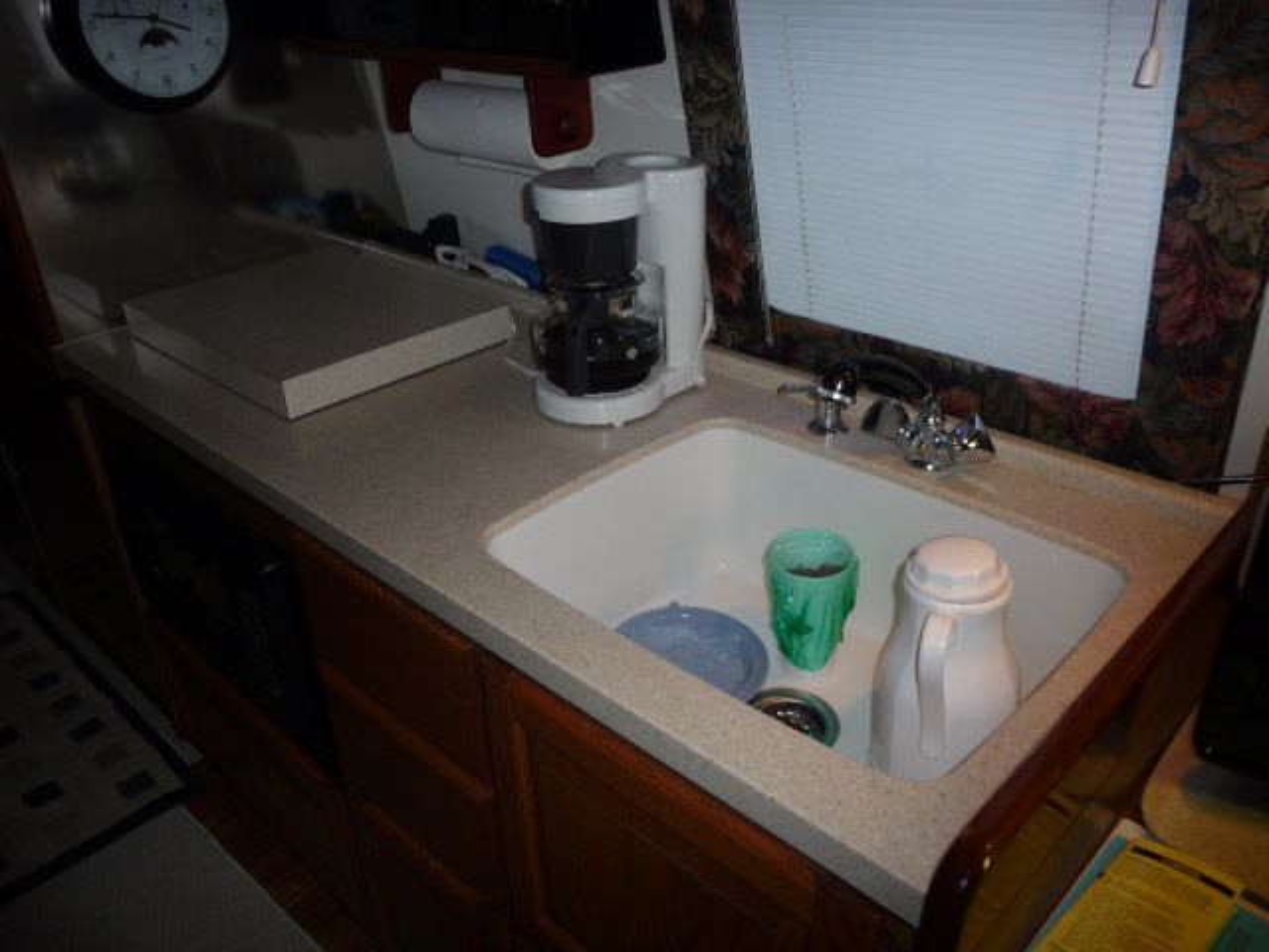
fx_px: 1026
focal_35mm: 28
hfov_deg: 63.4
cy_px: 476
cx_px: 634
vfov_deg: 49.7
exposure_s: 1/30
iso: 100
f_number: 3.3
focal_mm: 4.7
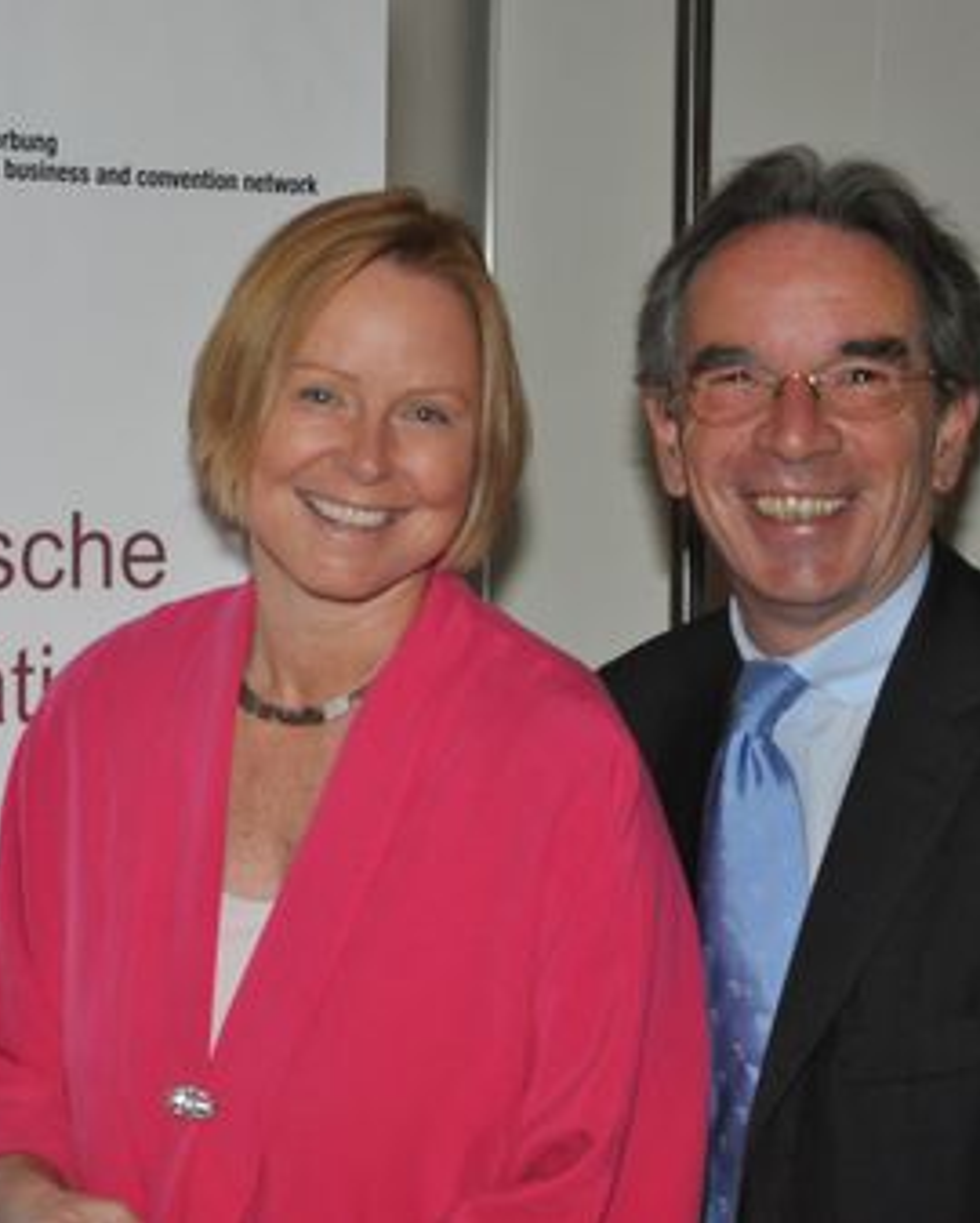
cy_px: 610
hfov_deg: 13.8
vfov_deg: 17.3
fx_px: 4021
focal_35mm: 111
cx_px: 232
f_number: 5
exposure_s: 1/60
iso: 800
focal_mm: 52
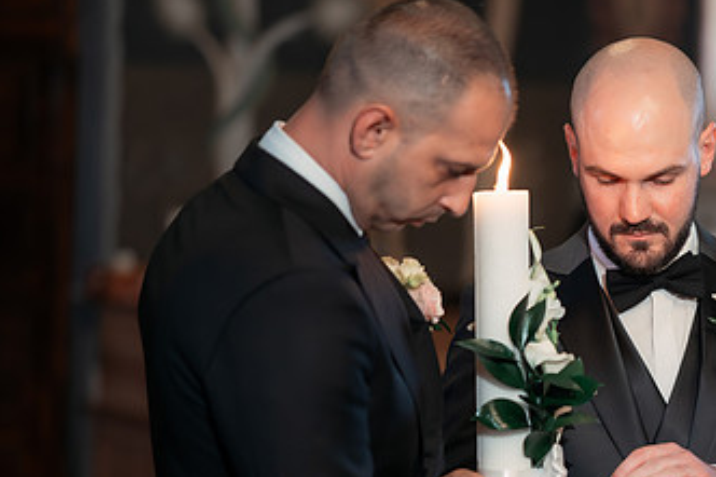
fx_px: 3220
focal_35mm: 162
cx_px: 673
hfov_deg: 12.6
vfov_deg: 8.4
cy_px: 398
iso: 1600
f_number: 1.8
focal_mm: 85
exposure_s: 1/200
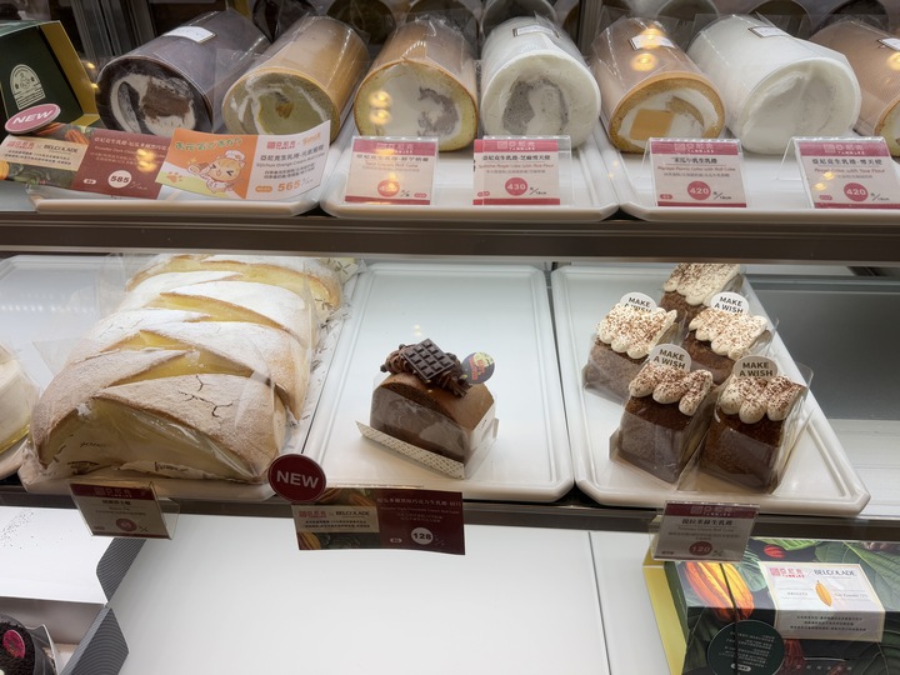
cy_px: 338
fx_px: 624
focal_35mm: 24
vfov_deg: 56.8
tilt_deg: -32.9
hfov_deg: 71.6
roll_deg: +0.3
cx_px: 450
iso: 80
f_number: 1.78
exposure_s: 1/637
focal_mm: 6.76
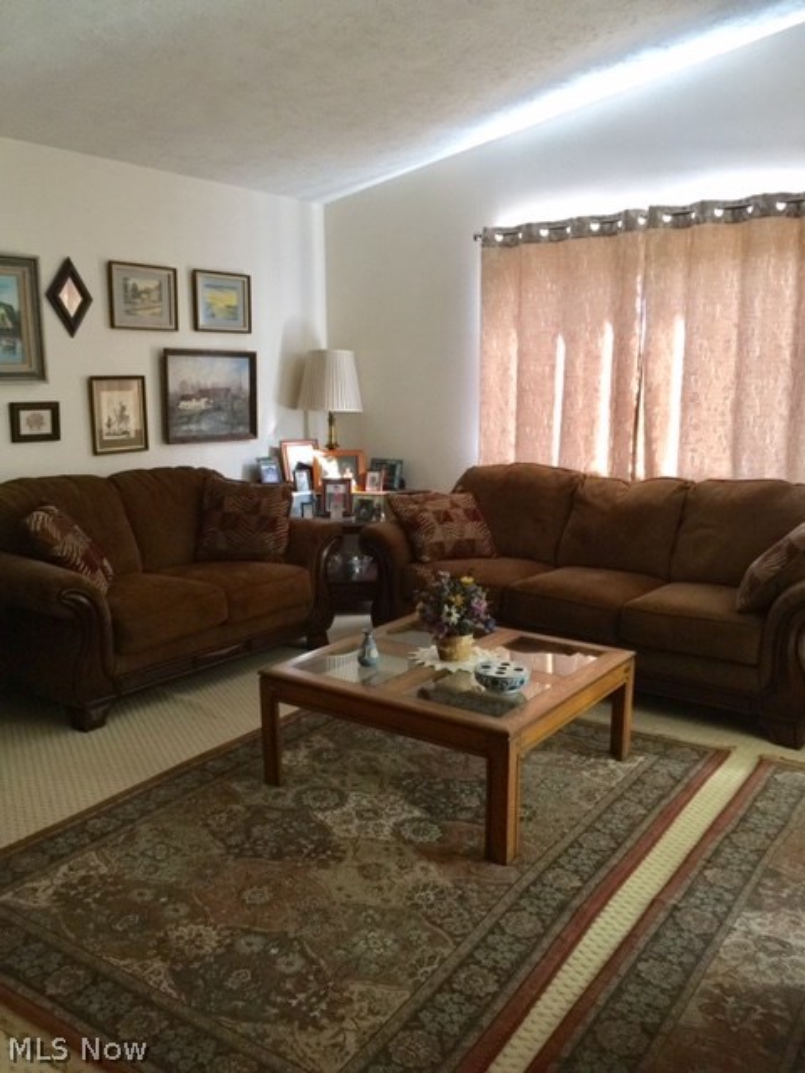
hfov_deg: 48.2
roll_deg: +0.7
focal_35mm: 29
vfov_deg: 61.7
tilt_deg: -8.8
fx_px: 899
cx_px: 402
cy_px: 536
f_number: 2.2
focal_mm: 4.15
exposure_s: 1/15
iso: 100
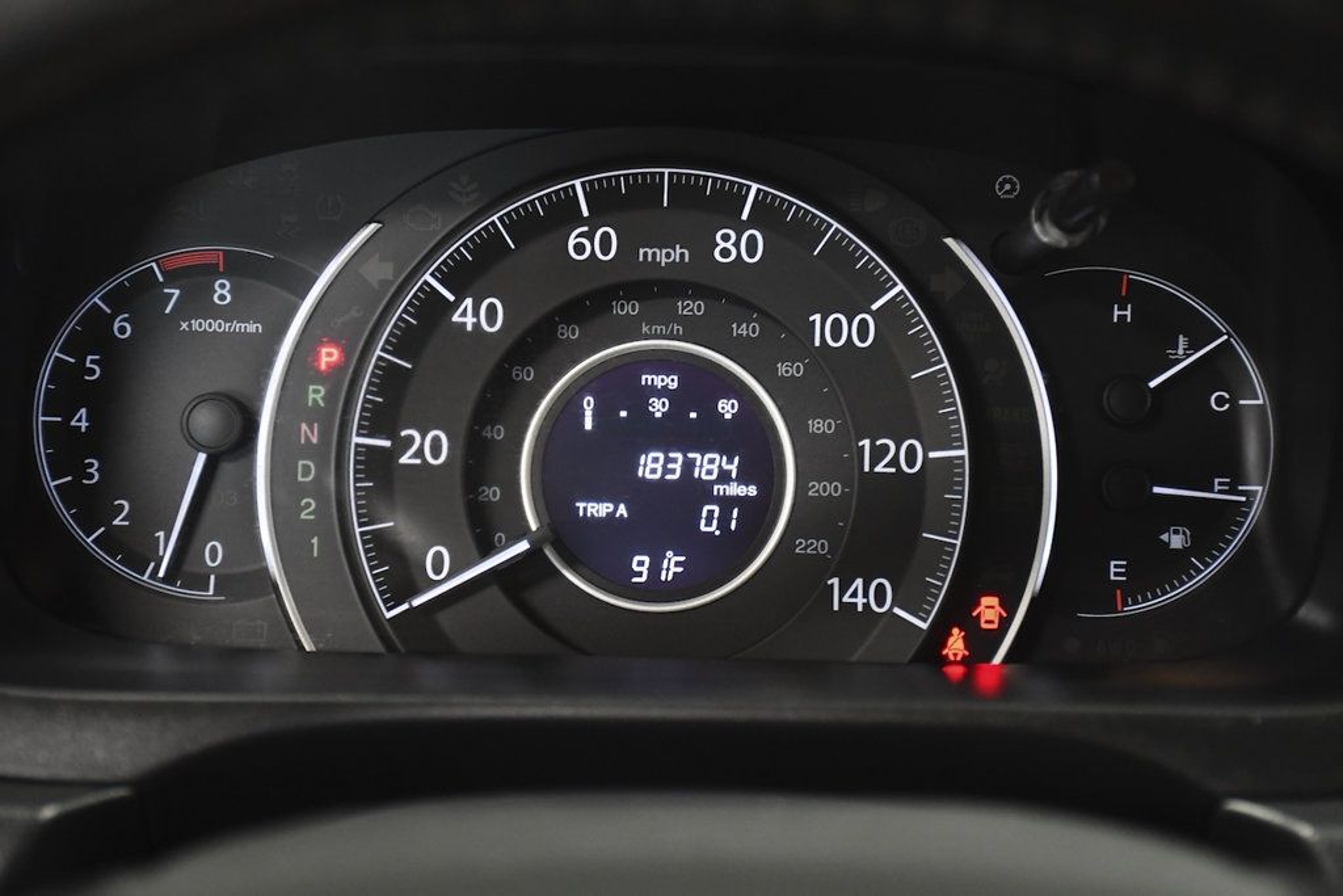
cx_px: 672
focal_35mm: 75
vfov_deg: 18.2
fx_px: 2798
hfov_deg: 27.0
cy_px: 448
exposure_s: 1/125
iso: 2500
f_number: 4.8
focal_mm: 50
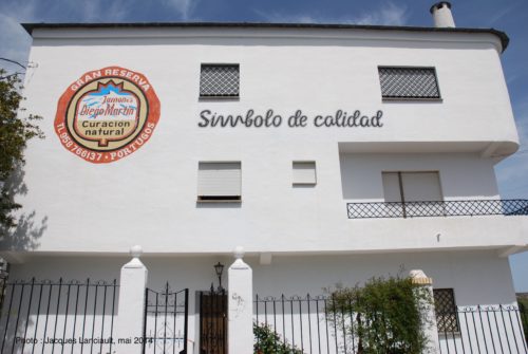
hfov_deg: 67.3
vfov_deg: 48.1
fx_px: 397
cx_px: 264
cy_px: 177
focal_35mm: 27
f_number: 8
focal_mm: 18
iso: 100
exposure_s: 1/500
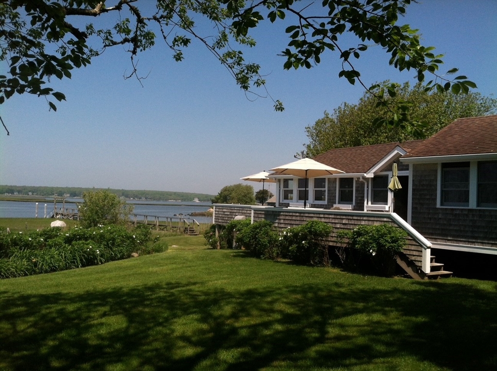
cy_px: 186
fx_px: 502
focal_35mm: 35
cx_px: 248
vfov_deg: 40.6
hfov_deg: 52.7
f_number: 2.8
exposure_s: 1/2116
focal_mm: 3.85
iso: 80
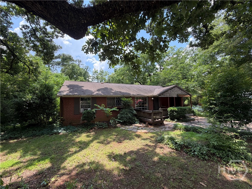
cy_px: 94
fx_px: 102
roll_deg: +1.7
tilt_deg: +4.2
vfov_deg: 85.7
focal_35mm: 14
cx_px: 126
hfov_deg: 102.1
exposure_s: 1/502
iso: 50
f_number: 2.2
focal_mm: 2.22
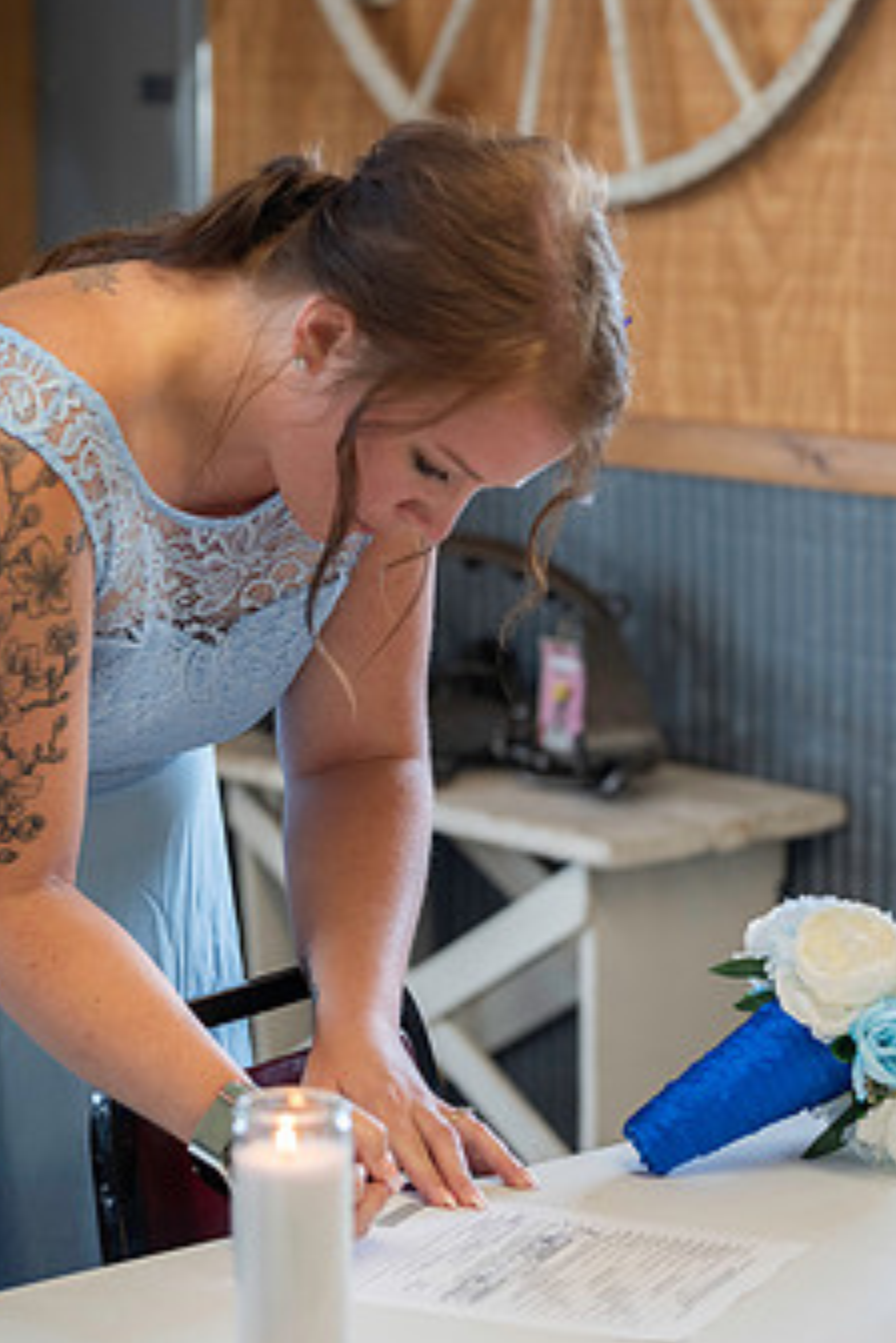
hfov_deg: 12.0
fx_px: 4256
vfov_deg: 17.9
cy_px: 656
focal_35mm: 114
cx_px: 476
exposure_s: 1/125
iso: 640
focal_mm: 85
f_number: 3.5
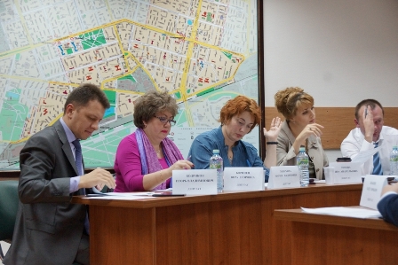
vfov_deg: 18.2
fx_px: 829
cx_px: 199
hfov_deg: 27.0
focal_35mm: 75
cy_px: 132
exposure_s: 1/125
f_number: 5.6
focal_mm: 50
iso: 2000
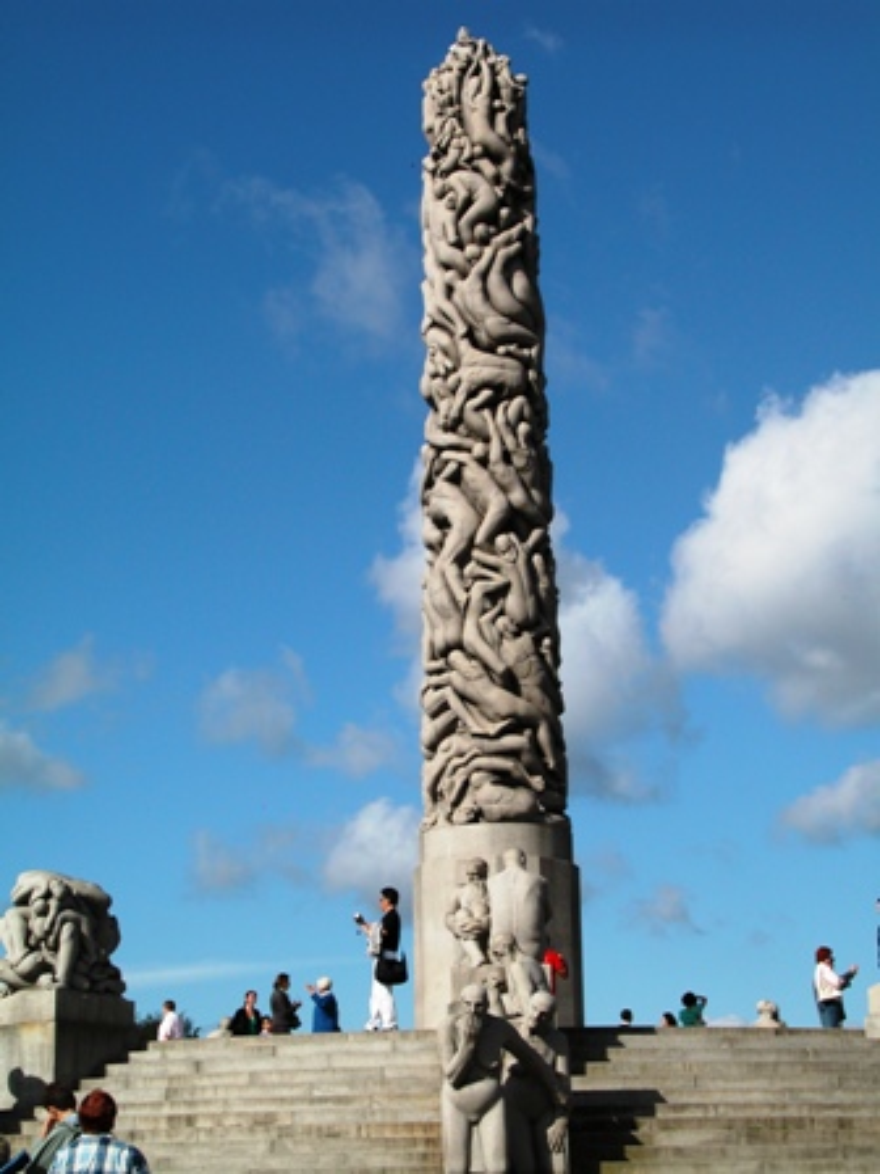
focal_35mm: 69
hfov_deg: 21.3
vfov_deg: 28.2
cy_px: 587
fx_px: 2339
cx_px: 440
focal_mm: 17.8
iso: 100
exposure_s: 1/532
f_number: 6.6
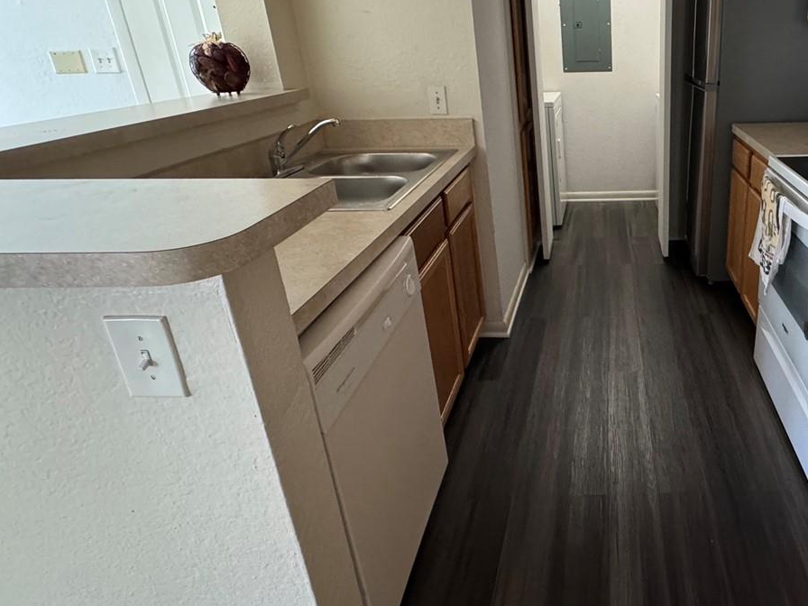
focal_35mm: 25
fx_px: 584
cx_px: 619
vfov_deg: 54.7
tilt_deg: -22.0
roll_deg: +1.4
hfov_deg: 64.7
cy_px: 258
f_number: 2.2
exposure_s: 1/60
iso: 1000
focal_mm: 2.22
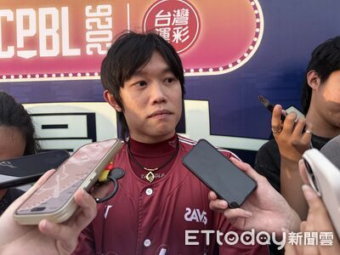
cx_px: 170
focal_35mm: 24
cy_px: 128
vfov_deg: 56.8
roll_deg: +2.3
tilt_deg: +0.3
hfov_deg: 71.6
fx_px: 236
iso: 320
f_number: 1.78
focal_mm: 6.76
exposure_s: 1/60
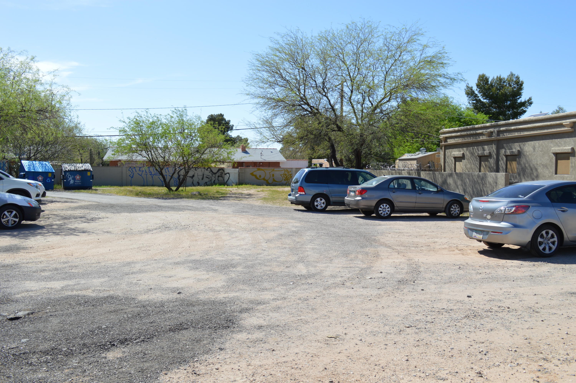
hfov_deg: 57.3
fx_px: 527
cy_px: 192
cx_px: 288
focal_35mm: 33
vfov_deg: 39.9
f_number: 8
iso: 100
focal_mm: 22
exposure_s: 1/250
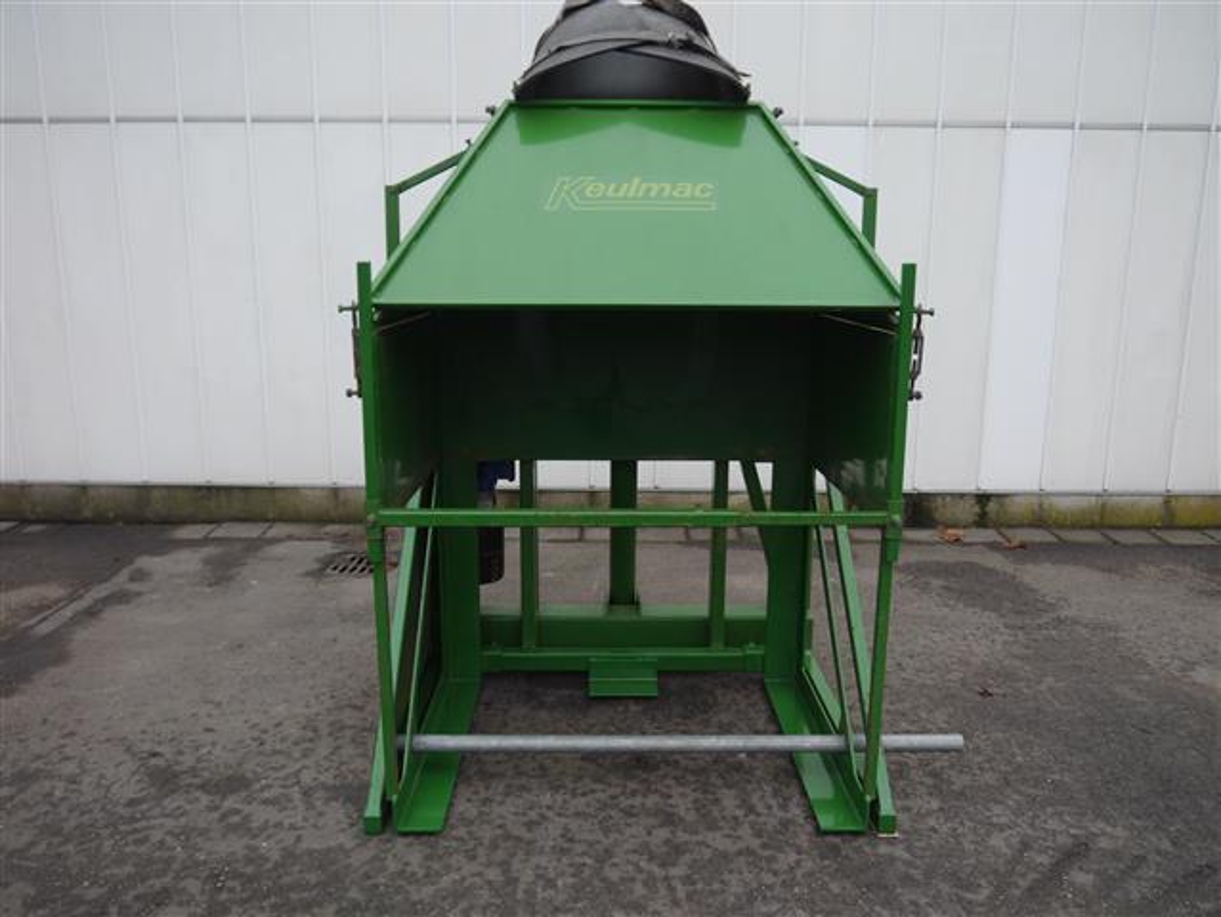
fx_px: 988
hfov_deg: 63.4
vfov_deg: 49.8
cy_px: 458
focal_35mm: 28
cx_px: 610
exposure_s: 1/60
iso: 250
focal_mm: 14
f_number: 3.5
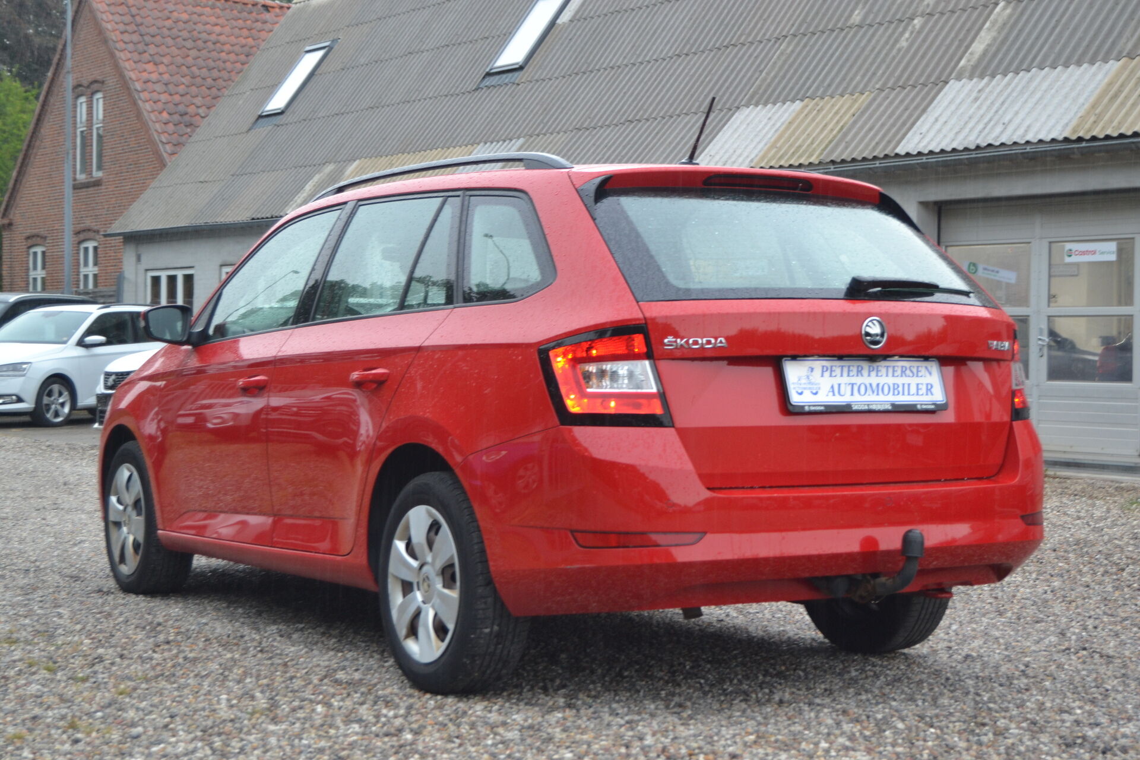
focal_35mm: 57
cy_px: 380
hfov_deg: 35.1
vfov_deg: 23.8
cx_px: 570
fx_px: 1805
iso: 500
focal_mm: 38
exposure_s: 1/60
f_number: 4.8
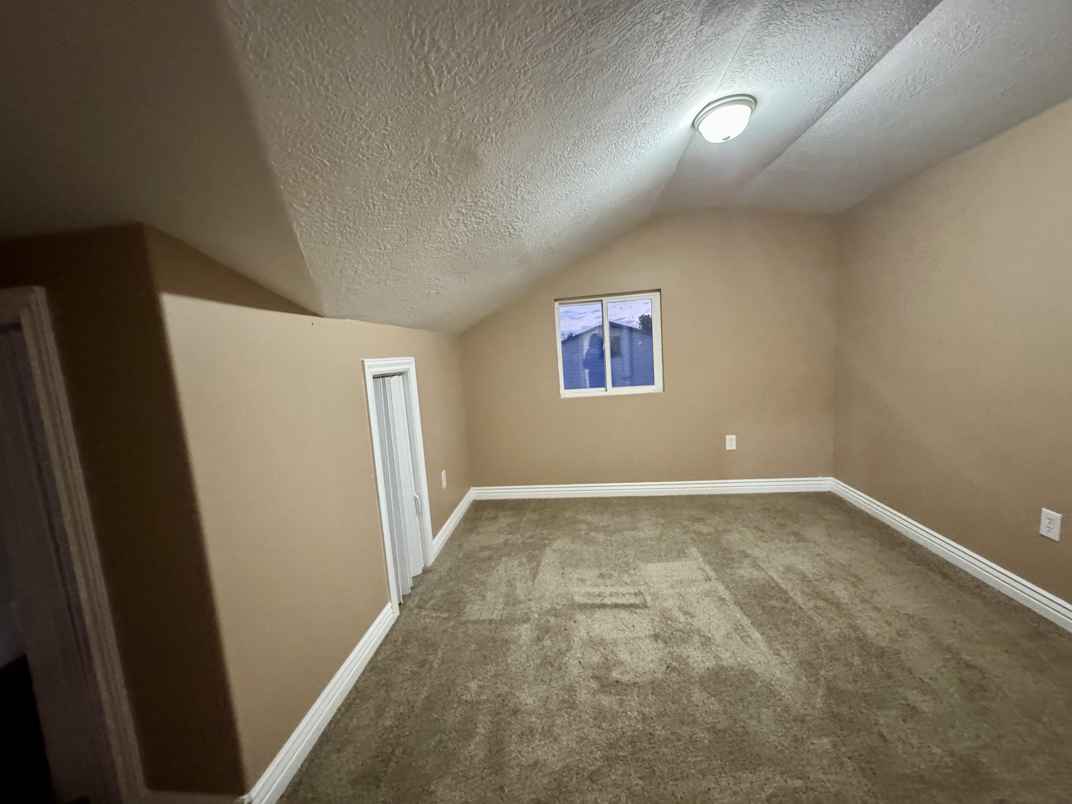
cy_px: 402
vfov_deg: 85.7
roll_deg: +3.3
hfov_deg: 102.1
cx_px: 536
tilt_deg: -6.8
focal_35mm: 14
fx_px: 434
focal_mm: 2.22
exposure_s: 1/60
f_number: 2.2
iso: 1250
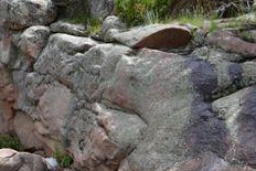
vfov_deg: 15.0
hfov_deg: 20.7
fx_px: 647
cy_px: 97
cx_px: -64
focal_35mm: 91
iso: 100
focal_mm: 22
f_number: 7.1
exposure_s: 1/200
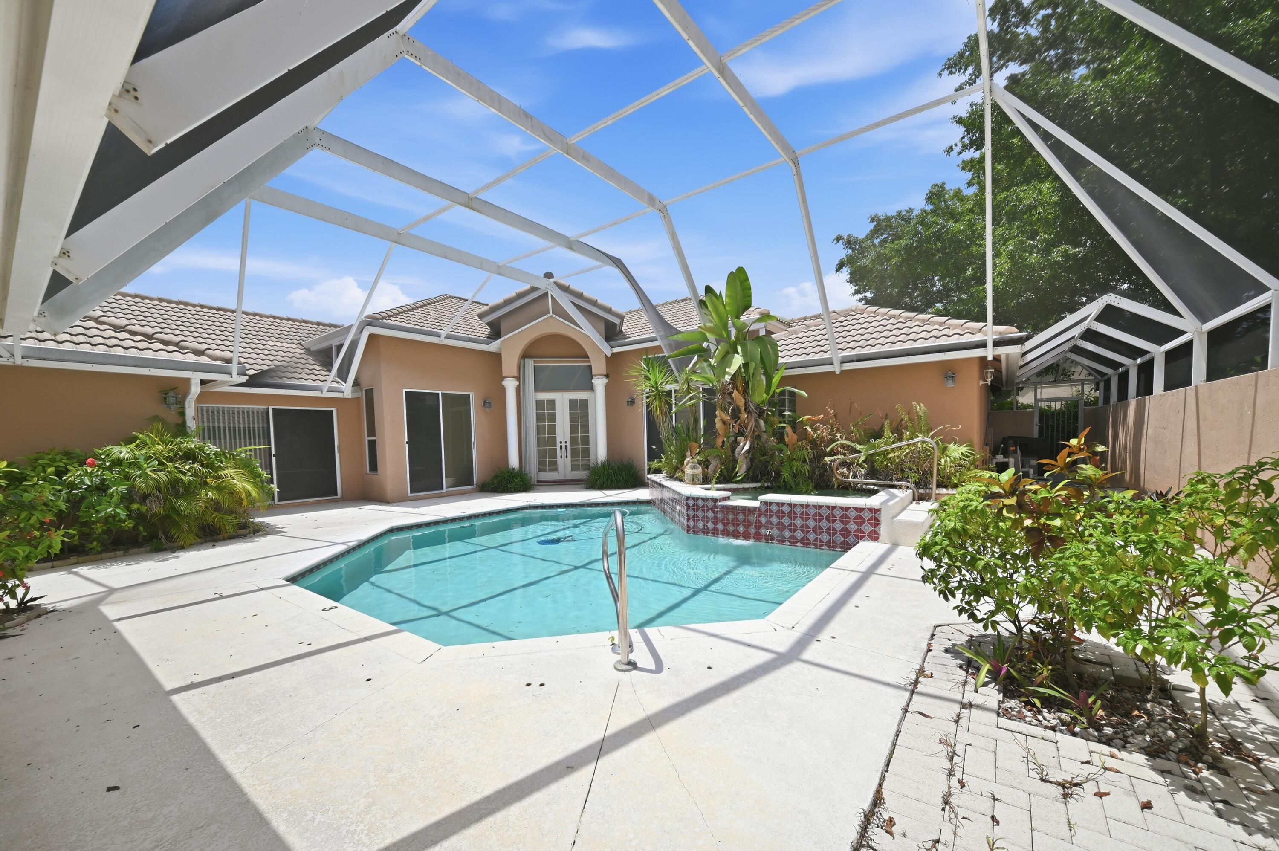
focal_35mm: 12
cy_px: 426
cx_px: 640
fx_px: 426
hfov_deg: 112.7
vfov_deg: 89.9
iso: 100
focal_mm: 12
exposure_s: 1/160
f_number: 8
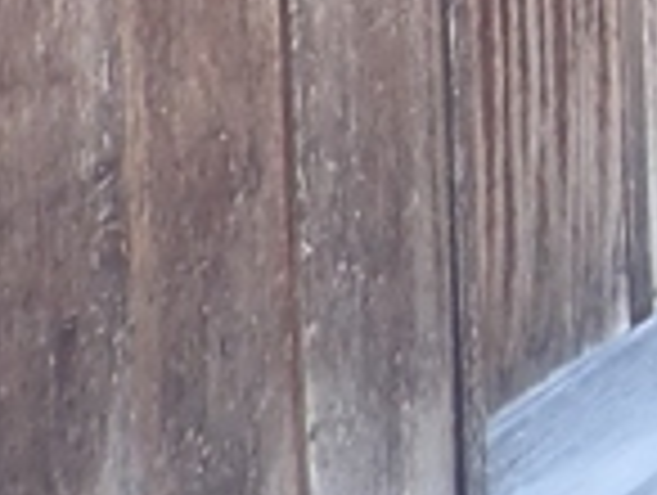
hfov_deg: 10.5
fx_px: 3251
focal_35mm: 171
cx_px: 1359
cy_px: -1130
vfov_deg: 7.4
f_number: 2
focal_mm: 4.5
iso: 100
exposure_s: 1/80
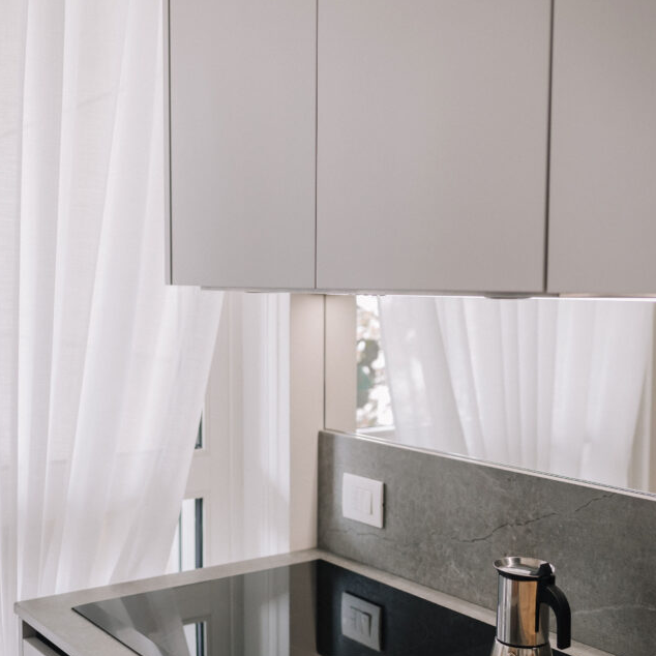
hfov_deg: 35.3
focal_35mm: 48
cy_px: 378
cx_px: 348
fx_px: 1029
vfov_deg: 35.3
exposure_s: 1/250
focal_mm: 35
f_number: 2.2
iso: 1000
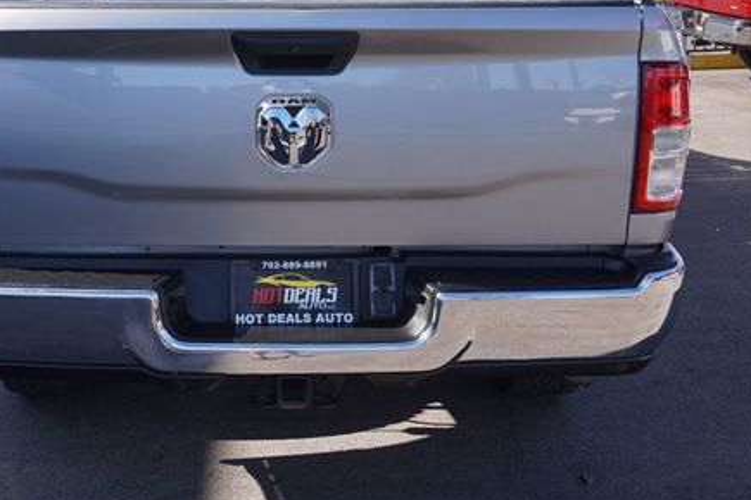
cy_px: 143
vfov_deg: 26.4
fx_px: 1058
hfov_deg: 38.7
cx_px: 261
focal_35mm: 51
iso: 100
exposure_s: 1/100
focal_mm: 23
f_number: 8
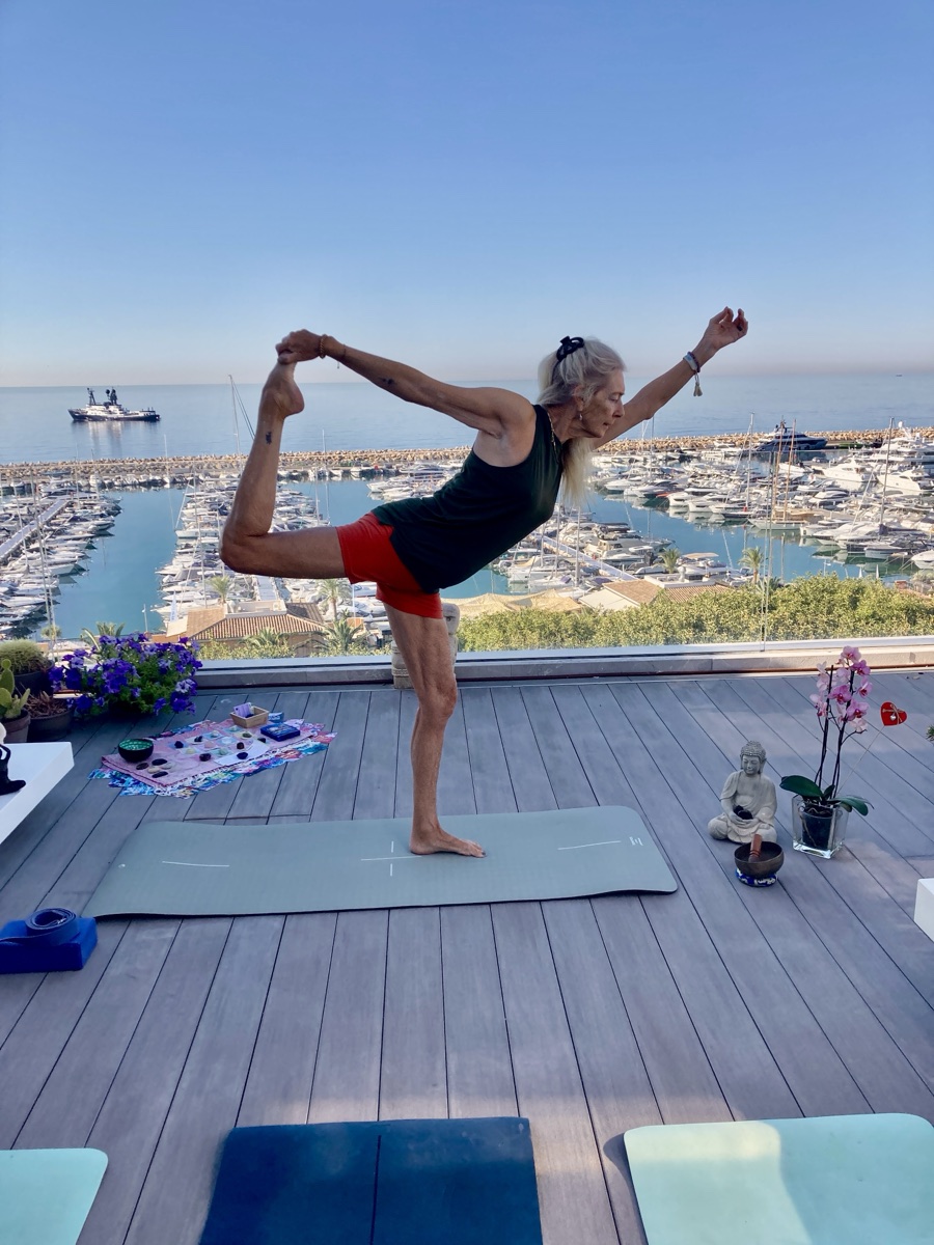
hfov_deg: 49.7
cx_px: 467
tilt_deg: -12.5
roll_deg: +1.7
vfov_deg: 63.4
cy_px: 622
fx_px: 1007
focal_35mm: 28
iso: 20
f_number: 1.8
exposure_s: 1/1263
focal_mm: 3.99
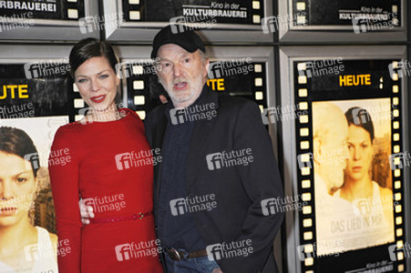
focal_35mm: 65
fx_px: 742
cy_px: 136
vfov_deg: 20.9
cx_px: 206
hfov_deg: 31.0
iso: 640
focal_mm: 65
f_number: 5.6
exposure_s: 1/160
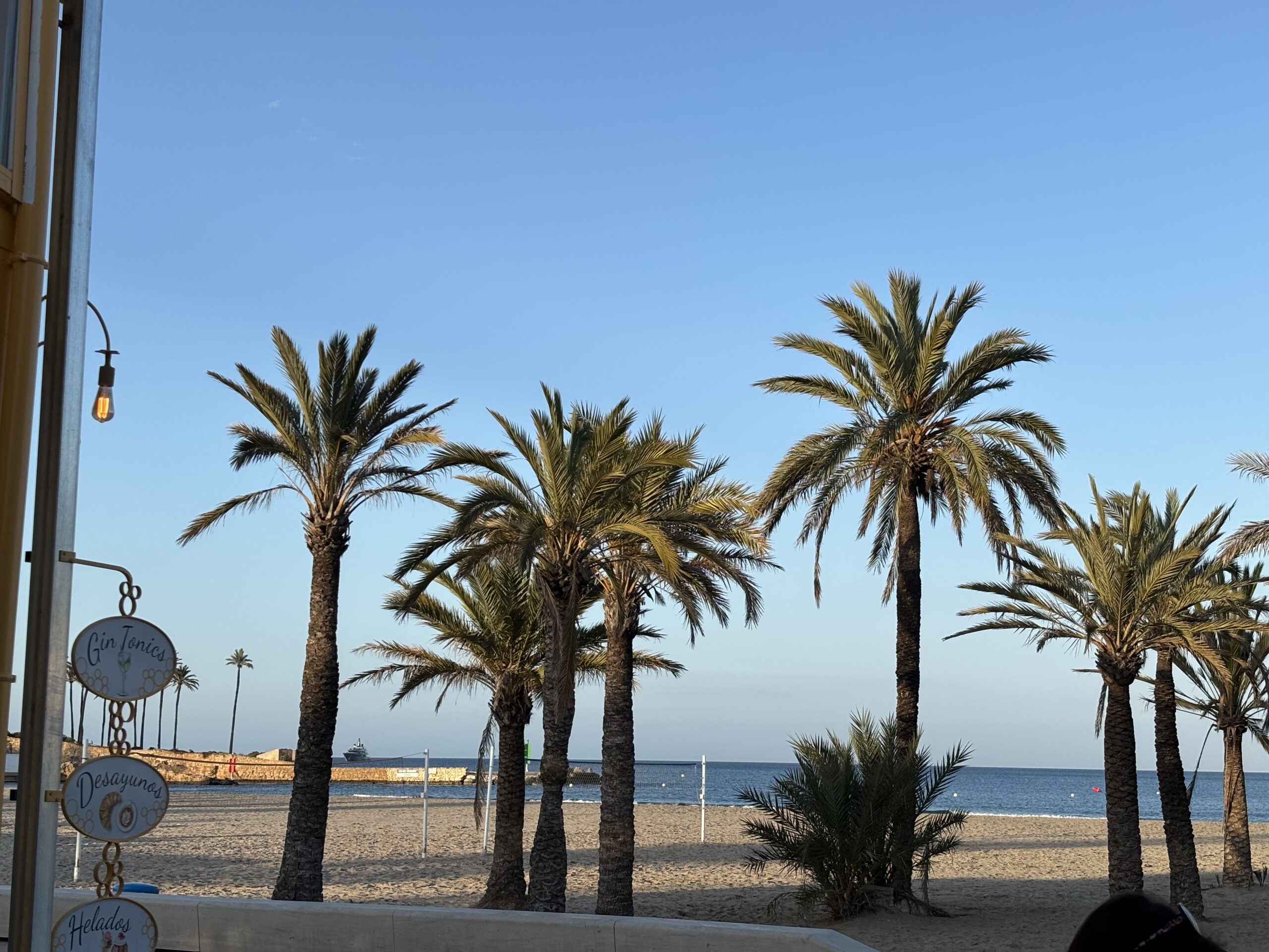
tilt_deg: +8.4
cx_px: 634
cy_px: 476
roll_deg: -0.7
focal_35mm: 52
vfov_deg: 28.0
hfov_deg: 36.8
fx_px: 1906
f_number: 1.6
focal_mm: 5.96
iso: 32
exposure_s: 1/1437
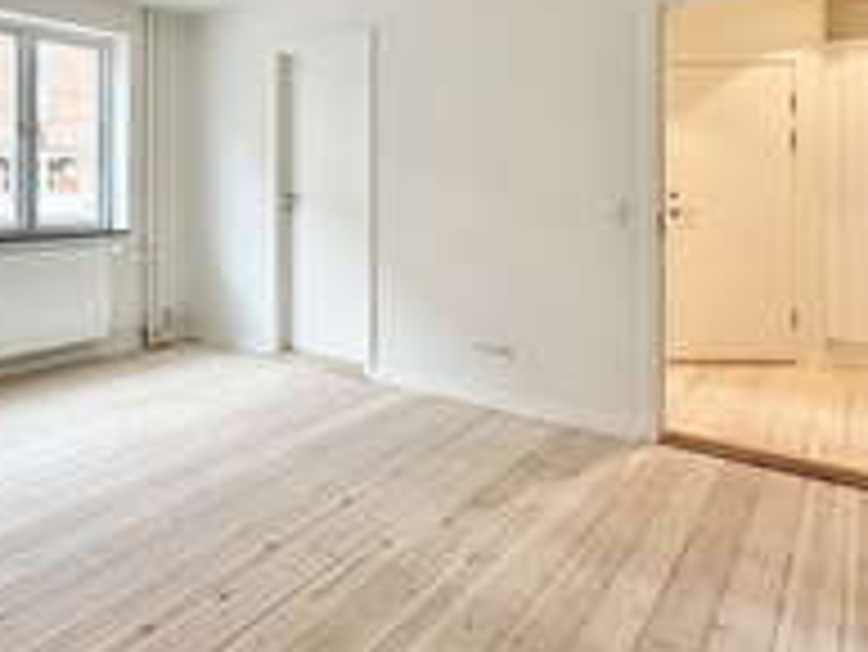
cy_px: 175
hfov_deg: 64.6
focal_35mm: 27
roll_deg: +0.2
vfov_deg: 49.7
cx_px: 340
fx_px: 677
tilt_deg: +0.3
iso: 125
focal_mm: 2.22
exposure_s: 1/121
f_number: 2.2
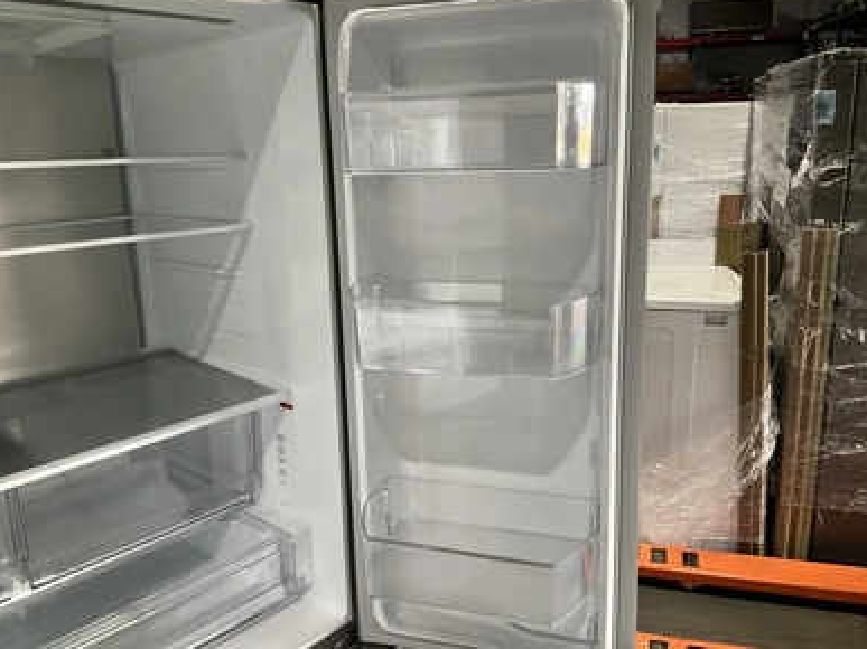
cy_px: 322
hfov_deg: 60.0
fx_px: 751
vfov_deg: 46.8
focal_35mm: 30
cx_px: 441
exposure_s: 1/83
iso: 64
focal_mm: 3
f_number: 1.8
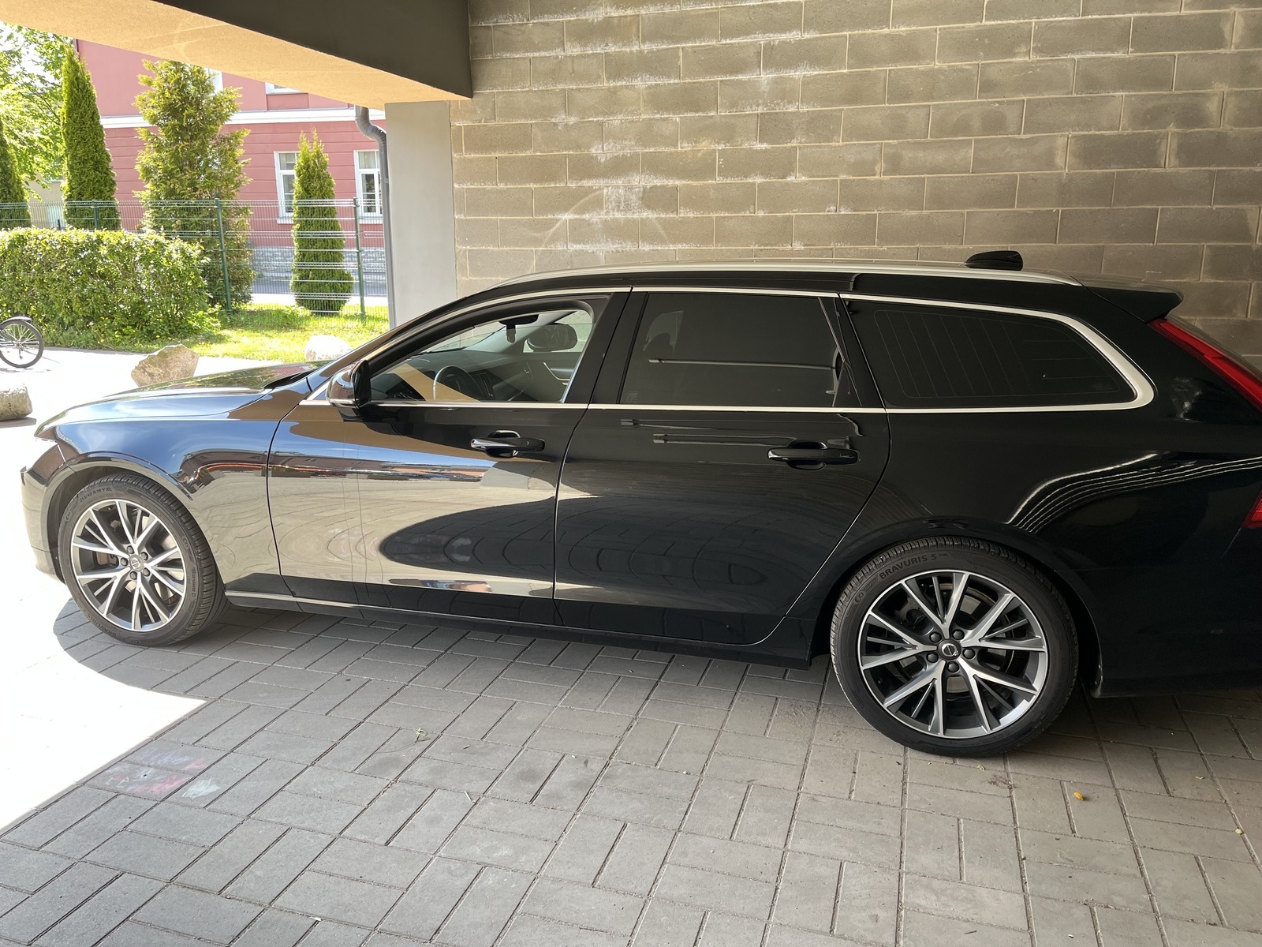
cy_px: 474
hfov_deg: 67.3
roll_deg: -0.1
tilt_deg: -13.5
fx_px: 948
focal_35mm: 26
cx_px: 631
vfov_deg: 53.1
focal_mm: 5.1
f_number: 1.6
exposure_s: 1/121
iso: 40
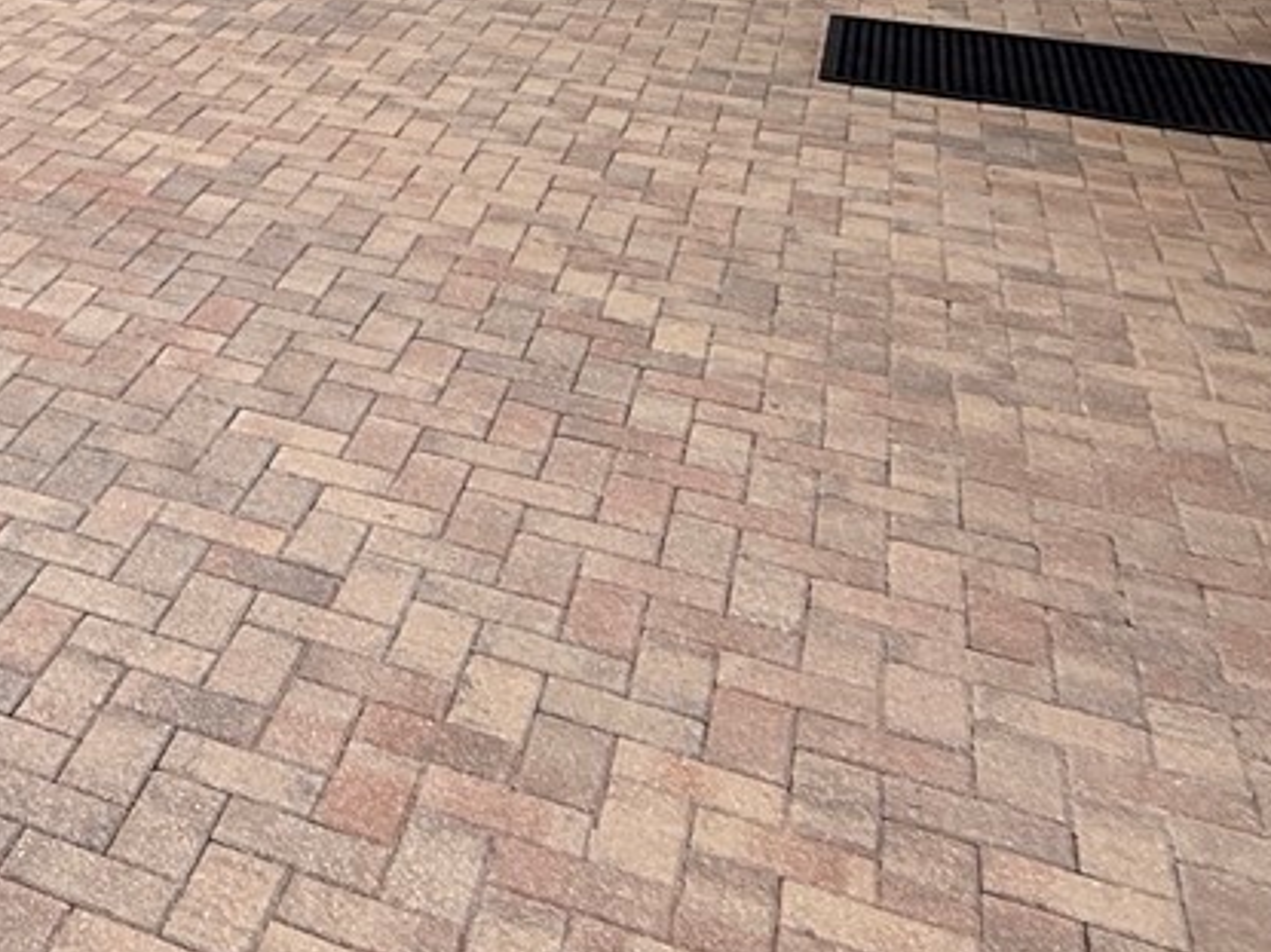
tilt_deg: -9.5
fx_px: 1982
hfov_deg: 29.1
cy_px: -266
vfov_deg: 23.9
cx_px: -361
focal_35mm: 54
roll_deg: -0.5
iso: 50
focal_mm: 2.22
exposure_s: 1/3891
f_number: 2.2
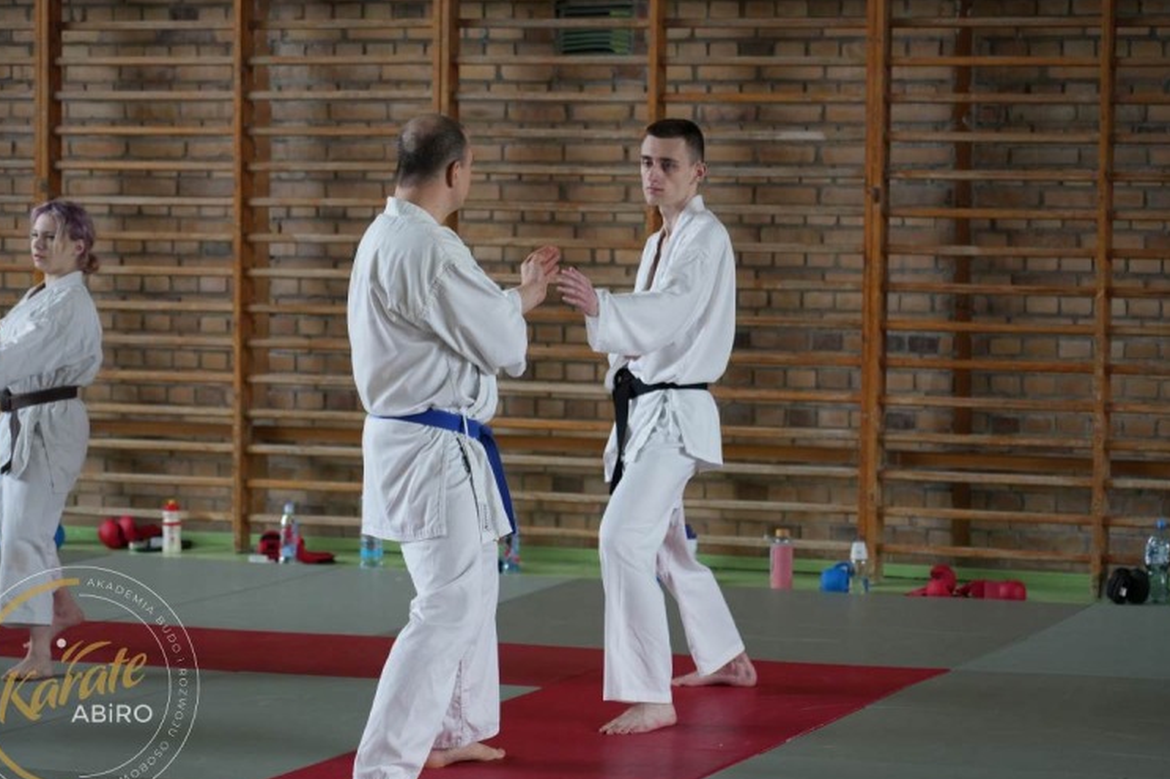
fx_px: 3671
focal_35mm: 113
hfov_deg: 18.1
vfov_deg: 12.1
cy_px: 391
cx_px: 584
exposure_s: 1/160
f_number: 4
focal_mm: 105
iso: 3200
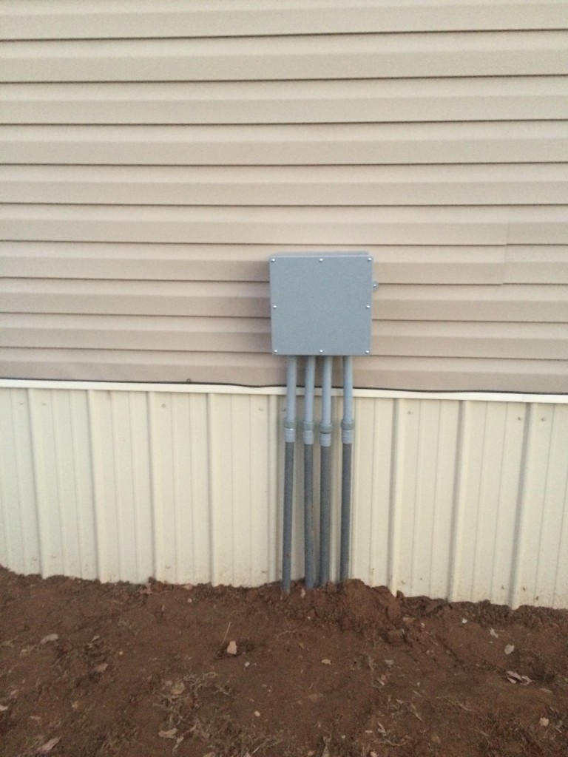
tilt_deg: -15.5
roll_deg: -0.9
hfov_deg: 48.2
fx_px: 634
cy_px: 378
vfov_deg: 61.7
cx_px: 284
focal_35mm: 29
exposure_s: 1/20
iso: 250
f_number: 2.2
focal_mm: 4.15
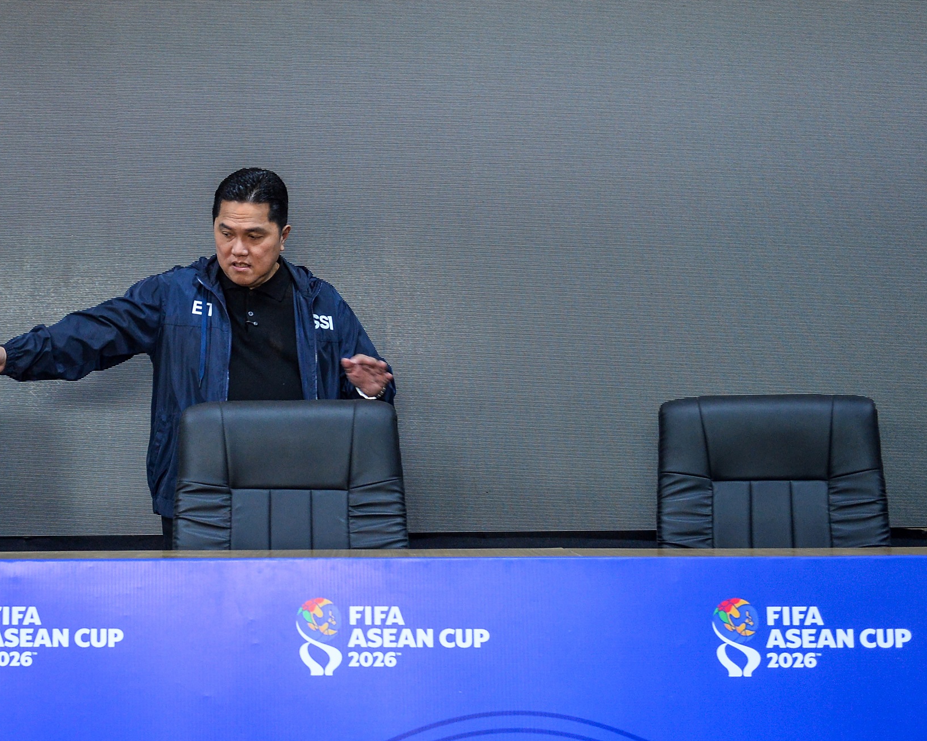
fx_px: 1097
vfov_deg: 37.3
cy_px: 375
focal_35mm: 40
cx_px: 412
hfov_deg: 45.7
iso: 1250
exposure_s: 1/80
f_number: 2.8
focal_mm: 35
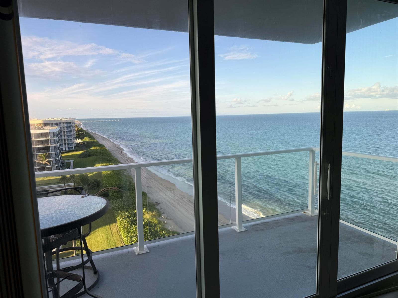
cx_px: 199
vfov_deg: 56.8
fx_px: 276
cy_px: 149
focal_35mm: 24
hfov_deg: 71.6
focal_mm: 6.76
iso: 80
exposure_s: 1/627
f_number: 1.78
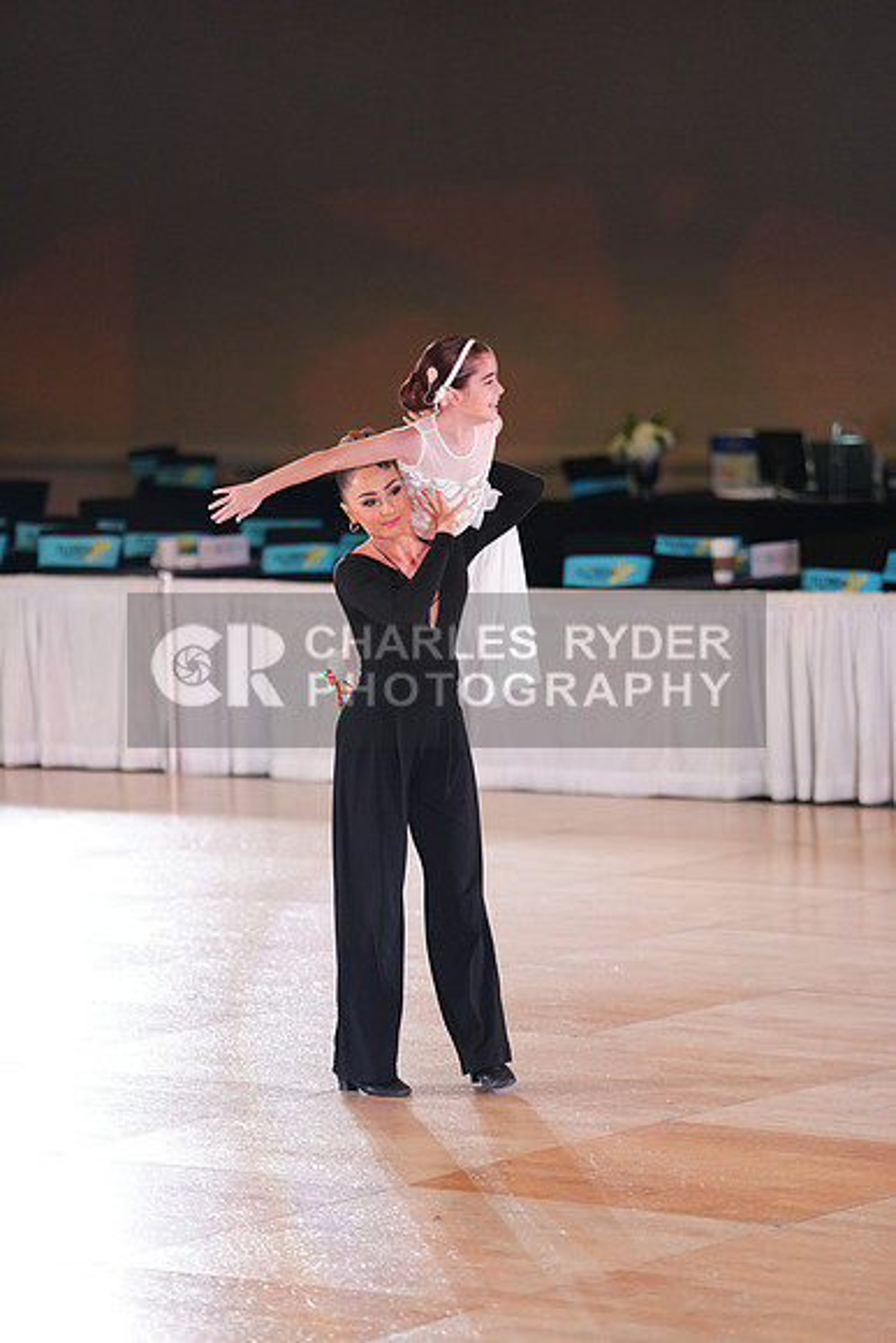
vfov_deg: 13.4
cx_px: 448
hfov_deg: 9.0
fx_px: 5708
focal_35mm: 153
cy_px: 672
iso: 2500
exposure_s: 1/500
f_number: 2.8
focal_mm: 153
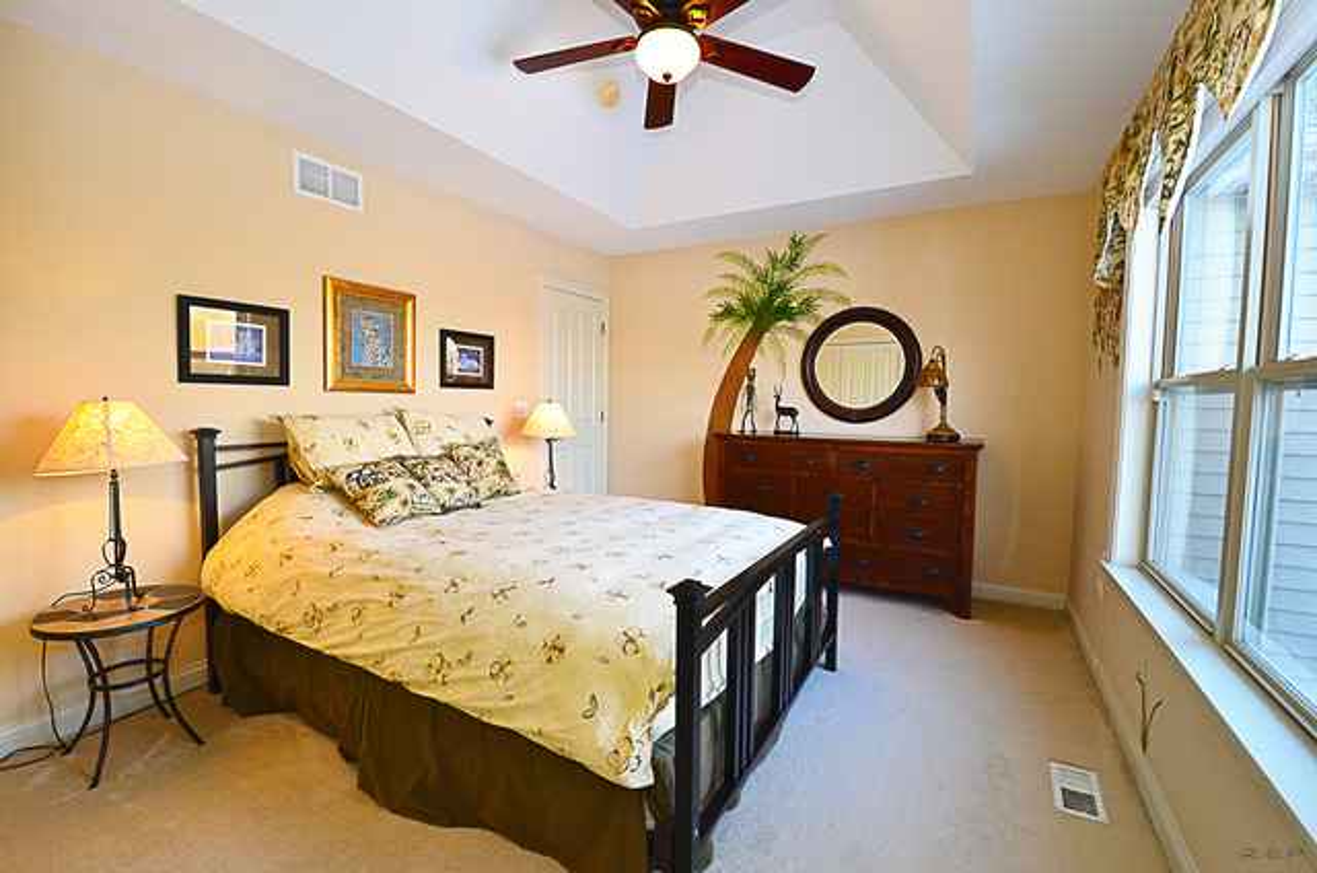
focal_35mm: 15
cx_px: 658
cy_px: 436
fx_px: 548
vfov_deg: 77.1
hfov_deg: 100.5
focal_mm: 10
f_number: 7.1
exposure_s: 1/60
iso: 800
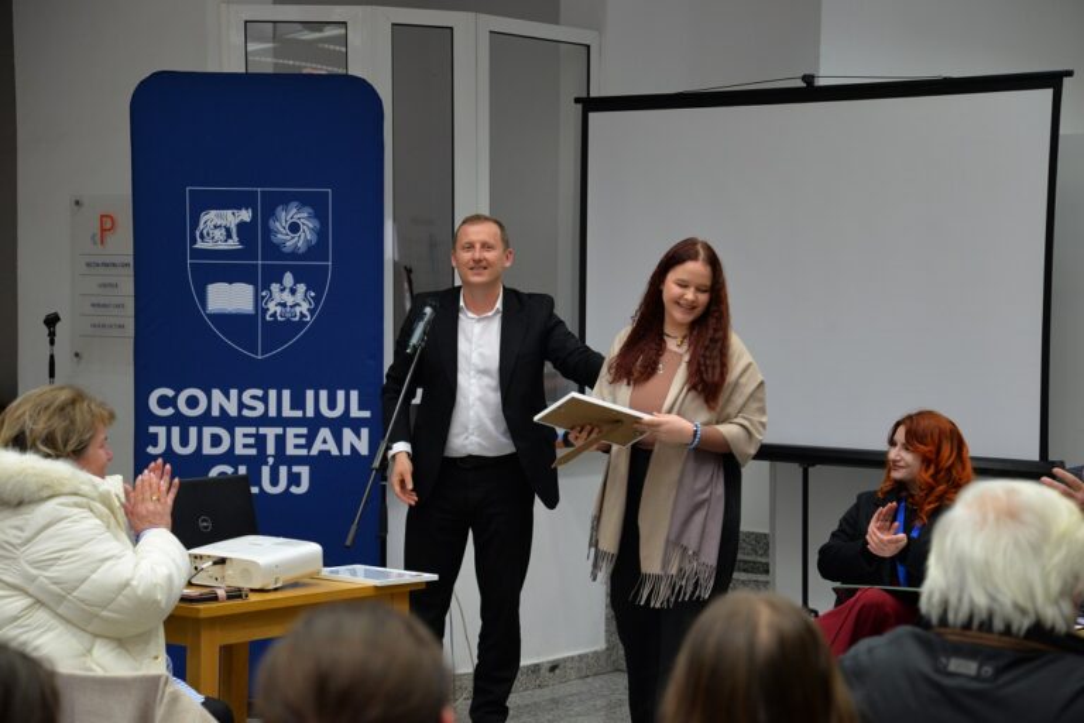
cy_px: 362
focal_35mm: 78
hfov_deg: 26.0
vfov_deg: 17.5
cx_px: 542
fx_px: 2348
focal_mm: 78
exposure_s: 1/125
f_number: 4.5
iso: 1250
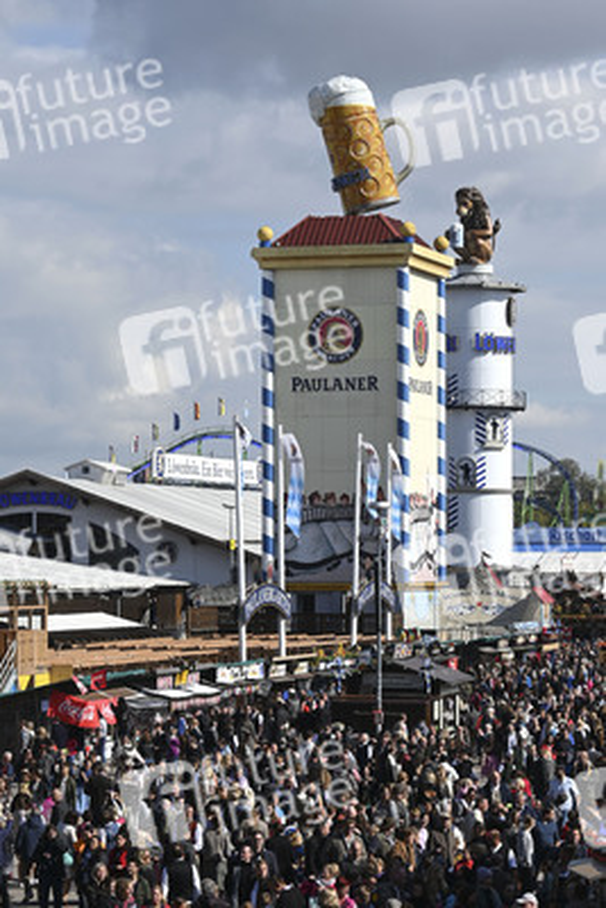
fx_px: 2876
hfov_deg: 12.0
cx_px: 303
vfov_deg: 17.9
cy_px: 454
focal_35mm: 114
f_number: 6.3
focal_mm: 76
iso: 100
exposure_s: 1/640
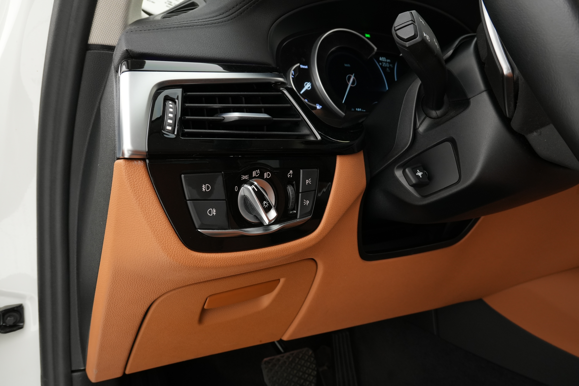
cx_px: 290
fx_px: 434
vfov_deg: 47.9
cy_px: 193
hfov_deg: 67.4
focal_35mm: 27
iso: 640
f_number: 7.1
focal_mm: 18
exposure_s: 1/30
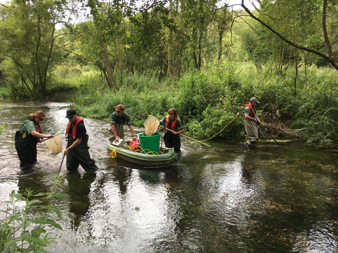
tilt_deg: -8.2
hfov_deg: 61.7
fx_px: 283
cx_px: 169
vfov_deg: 48.2
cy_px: 126
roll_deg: -0.6
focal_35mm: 29
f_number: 2.2
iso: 25
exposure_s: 1/109
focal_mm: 4.15
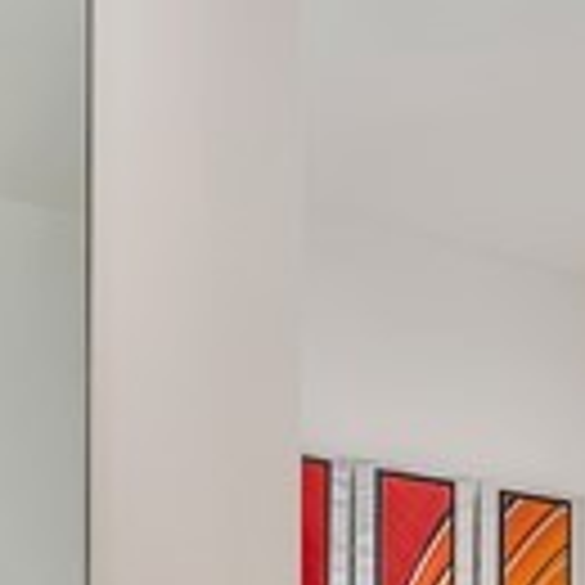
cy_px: 968
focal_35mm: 114
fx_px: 2180
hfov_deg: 15.2
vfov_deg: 14.0
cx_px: 423
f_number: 4
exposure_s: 1/60
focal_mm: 16
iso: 400
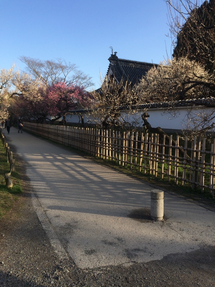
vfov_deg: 61.7
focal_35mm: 29
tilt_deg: -3.2
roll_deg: -1.5
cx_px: 108
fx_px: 240
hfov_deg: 48.2
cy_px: 144
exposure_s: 1/1001
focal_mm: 4.15
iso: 32
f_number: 2.2
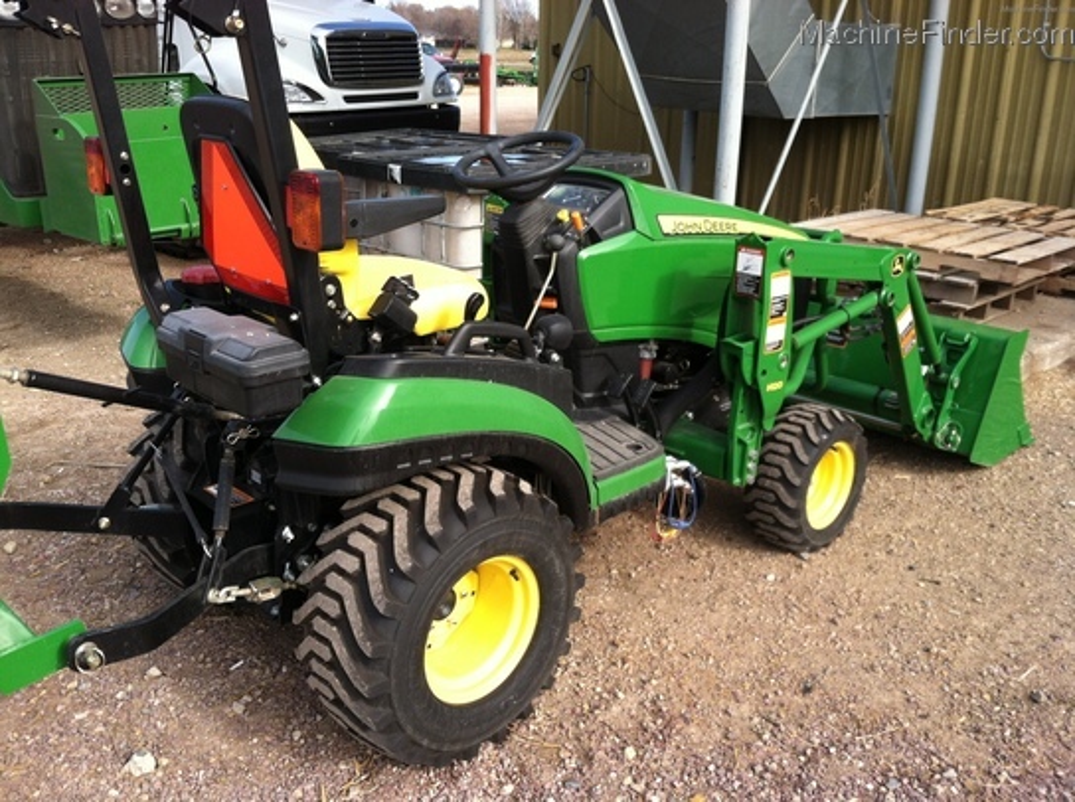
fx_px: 1085
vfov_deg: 40.6
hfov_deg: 52.7
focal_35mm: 35
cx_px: 538
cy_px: 401
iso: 80
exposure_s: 1/417
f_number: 2.8
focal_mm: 3.85
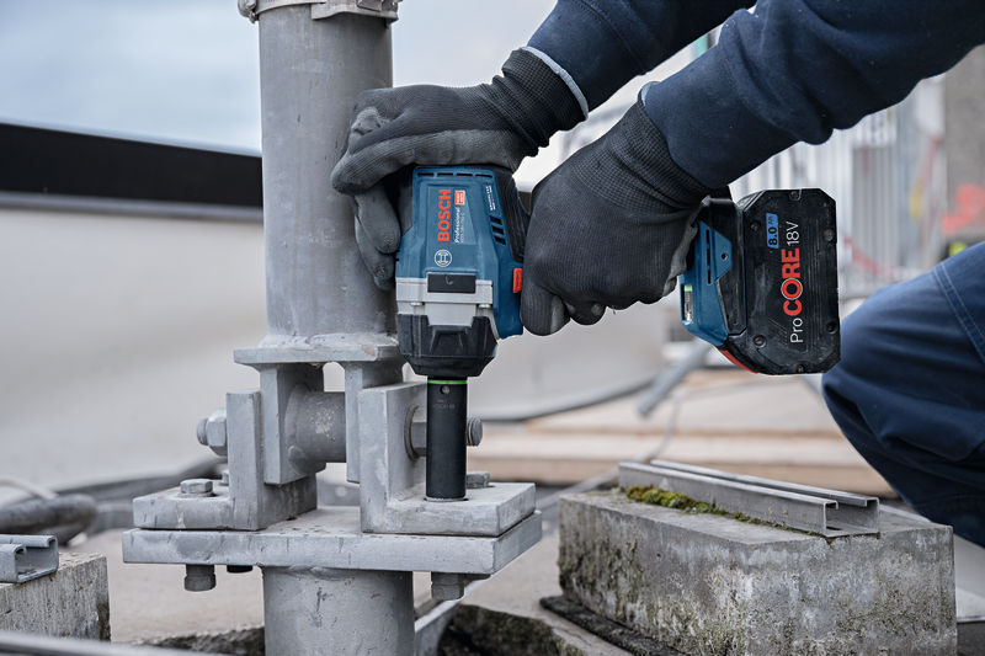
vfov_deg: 28.1
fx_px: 1313
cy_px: 328
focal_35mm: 48
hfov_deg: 41.1
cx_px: 492
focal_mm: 48
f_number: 4.5
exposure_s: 1/640
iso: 800
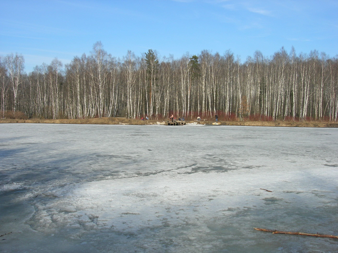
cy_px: 126
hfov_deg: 49.0
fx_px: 371
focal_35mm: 38
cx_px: 169
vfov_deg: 37.7
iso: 64
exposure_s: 1/459
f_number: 4.8
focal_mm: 7.8
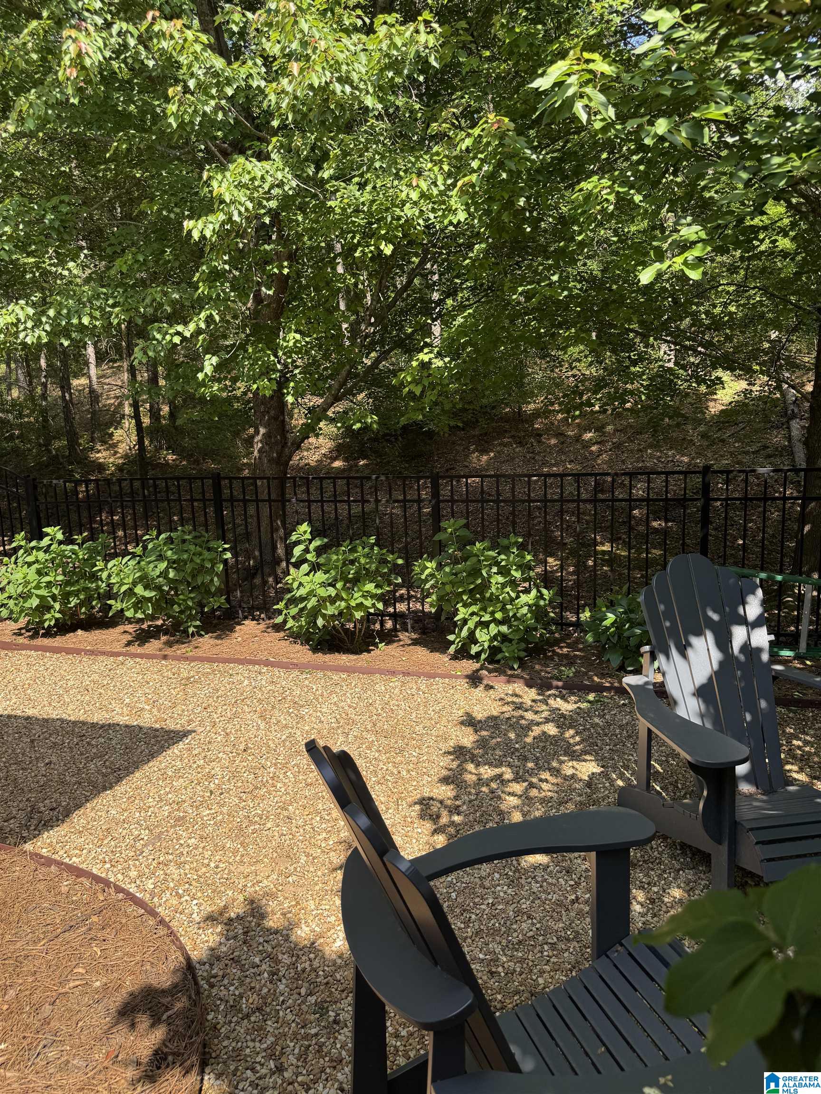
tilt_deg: -9.6
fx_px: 759
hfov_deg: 56.8
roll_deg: +3.0
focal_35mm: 24
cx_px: 410
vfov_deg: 71.6
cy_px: 547
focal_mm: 6.76
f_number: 1.78
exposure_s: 1/1193
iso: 80
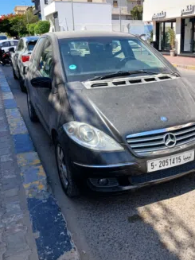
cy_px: 115
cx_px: 117
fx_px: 248
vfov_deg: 55.2
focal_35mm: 33
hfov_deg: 42.7
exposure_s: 1/390
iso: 20
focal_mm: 4
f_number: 1.8
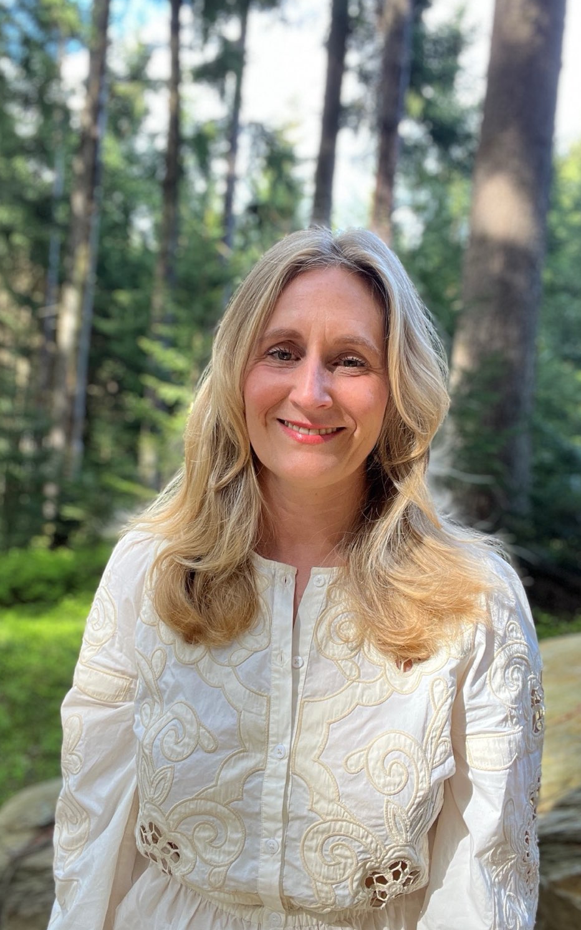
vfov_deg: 59.7
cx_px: 286
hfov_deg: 39.4
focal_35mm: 32
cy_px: 465
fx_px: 811
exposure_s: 1/109
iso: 100
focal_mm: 2.71
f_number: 2.2
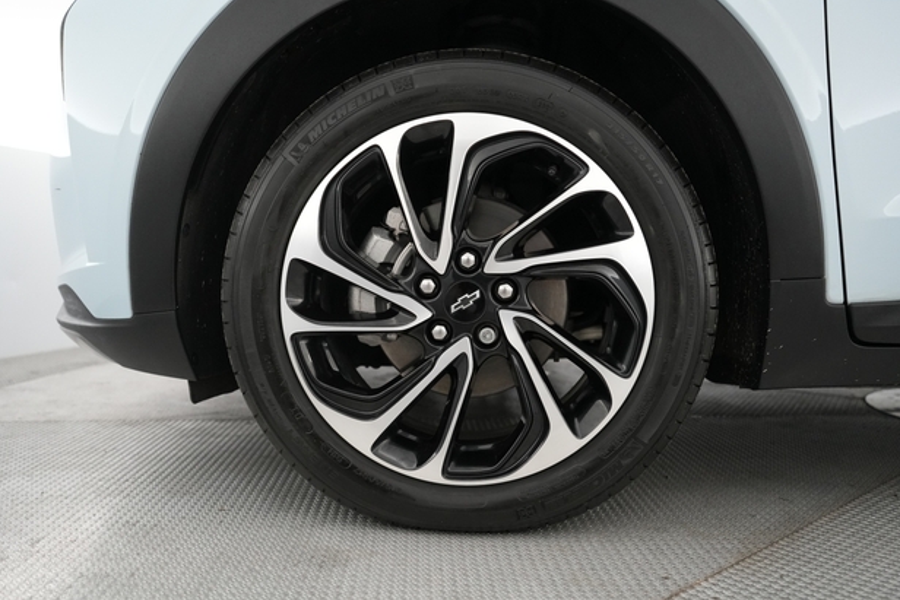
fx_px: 675
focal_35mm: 27
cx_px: 456
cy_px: 307
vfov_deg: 47.9
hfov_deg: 67.4
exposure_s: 1/160
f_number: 2.8
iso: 4000
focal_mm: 26
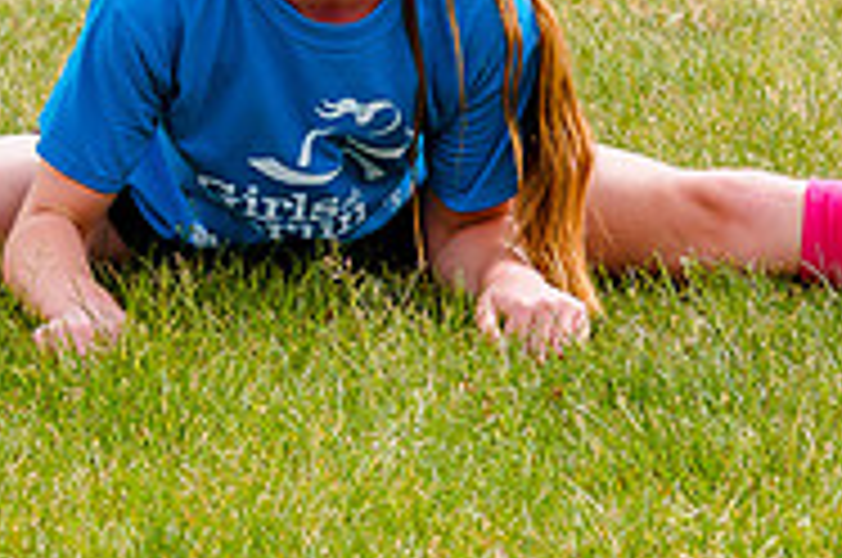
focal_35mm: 284
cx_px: 698
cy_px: 164
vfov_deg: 4.8
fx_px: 6631
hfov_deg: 7.3
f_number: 6.3
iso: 200
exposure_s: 1/640
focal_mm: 58
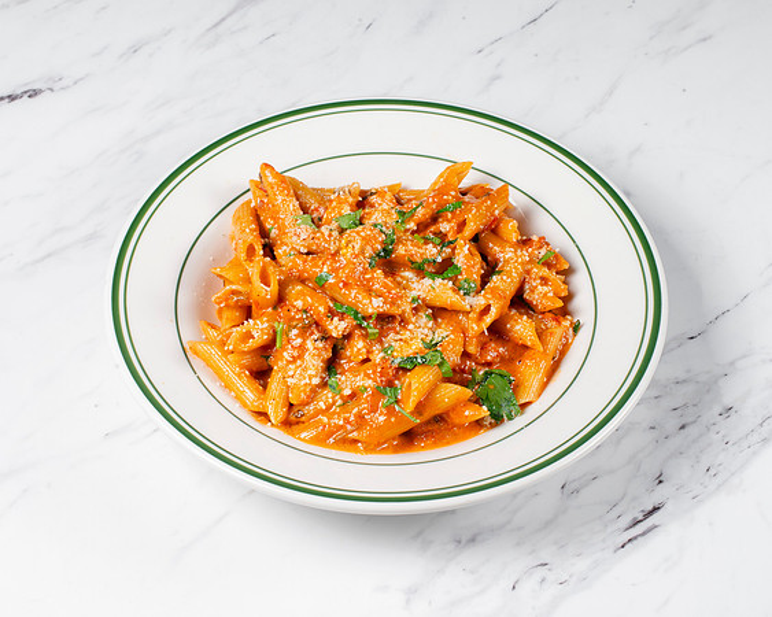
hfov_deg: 26.3
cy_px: 307
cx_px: 383
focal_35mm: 72
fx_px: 1652
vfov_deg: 21.2
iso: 200
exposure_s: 1/250
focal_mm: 50
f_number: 13
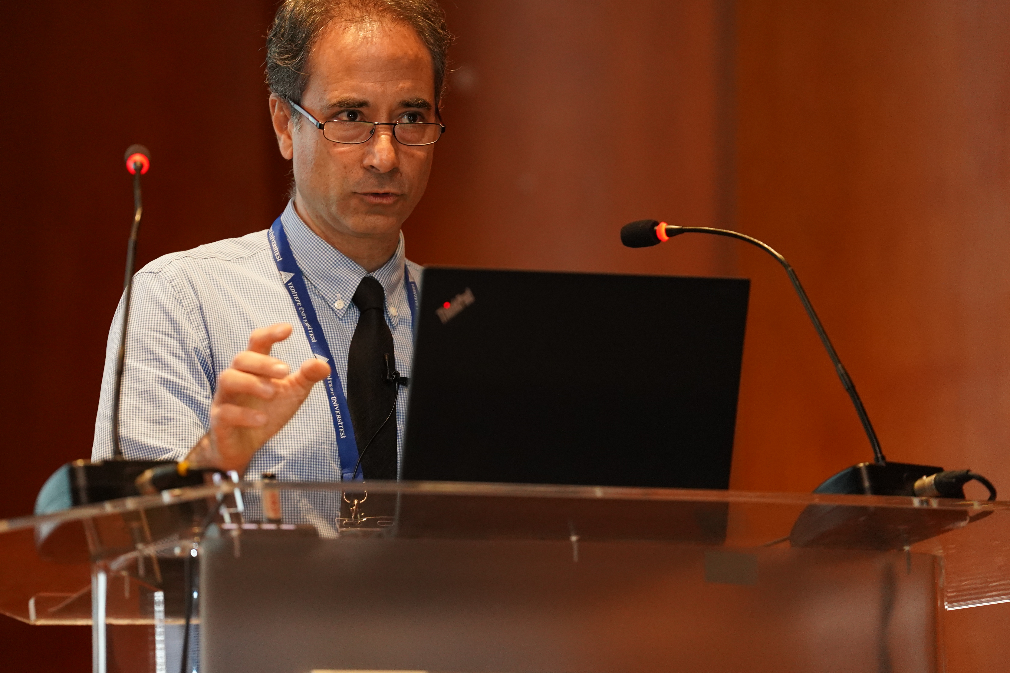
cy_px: 255
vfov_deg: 5.4
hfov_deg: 8.1
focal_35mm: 253
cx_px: 403
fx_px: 7098
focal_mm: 200
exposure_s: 1/125
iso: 4000
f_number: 2.8
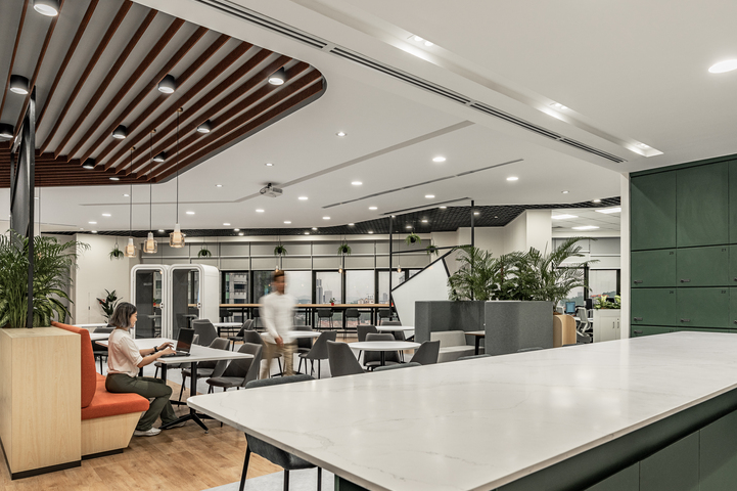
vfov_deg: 55.1
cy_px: 251
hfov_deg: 76.1
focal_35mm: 23
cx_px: 354
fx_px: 471
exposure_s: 1/6
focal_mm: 17
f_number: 7.1
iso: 200
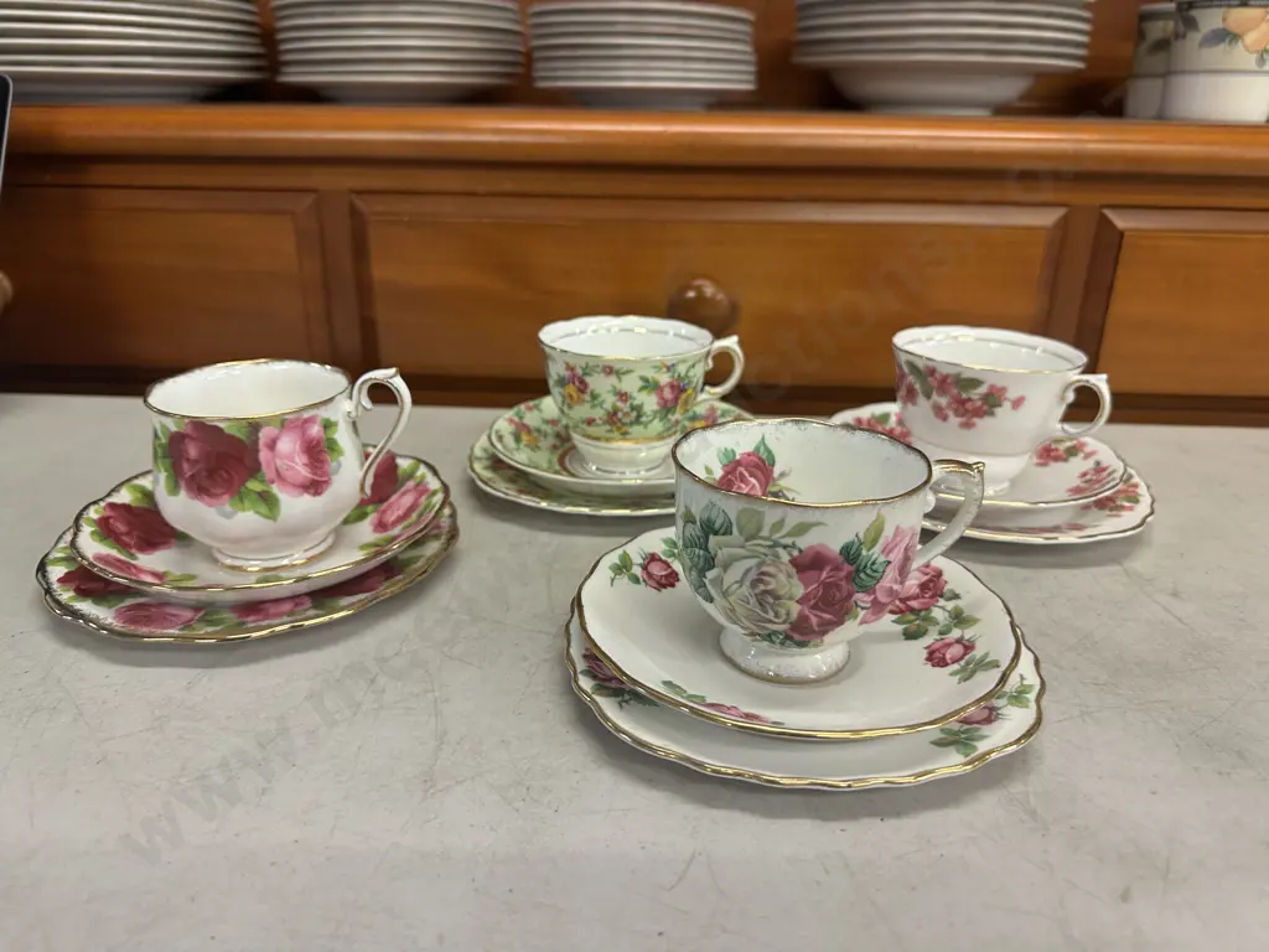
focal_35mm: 24
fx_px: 880
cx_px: 634
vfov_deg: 56.8
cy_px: 476
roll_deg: -0.6
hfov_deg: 71.6
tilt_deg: -21.7
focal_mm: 6.86
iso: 200
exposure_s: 1/100
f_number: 1.78
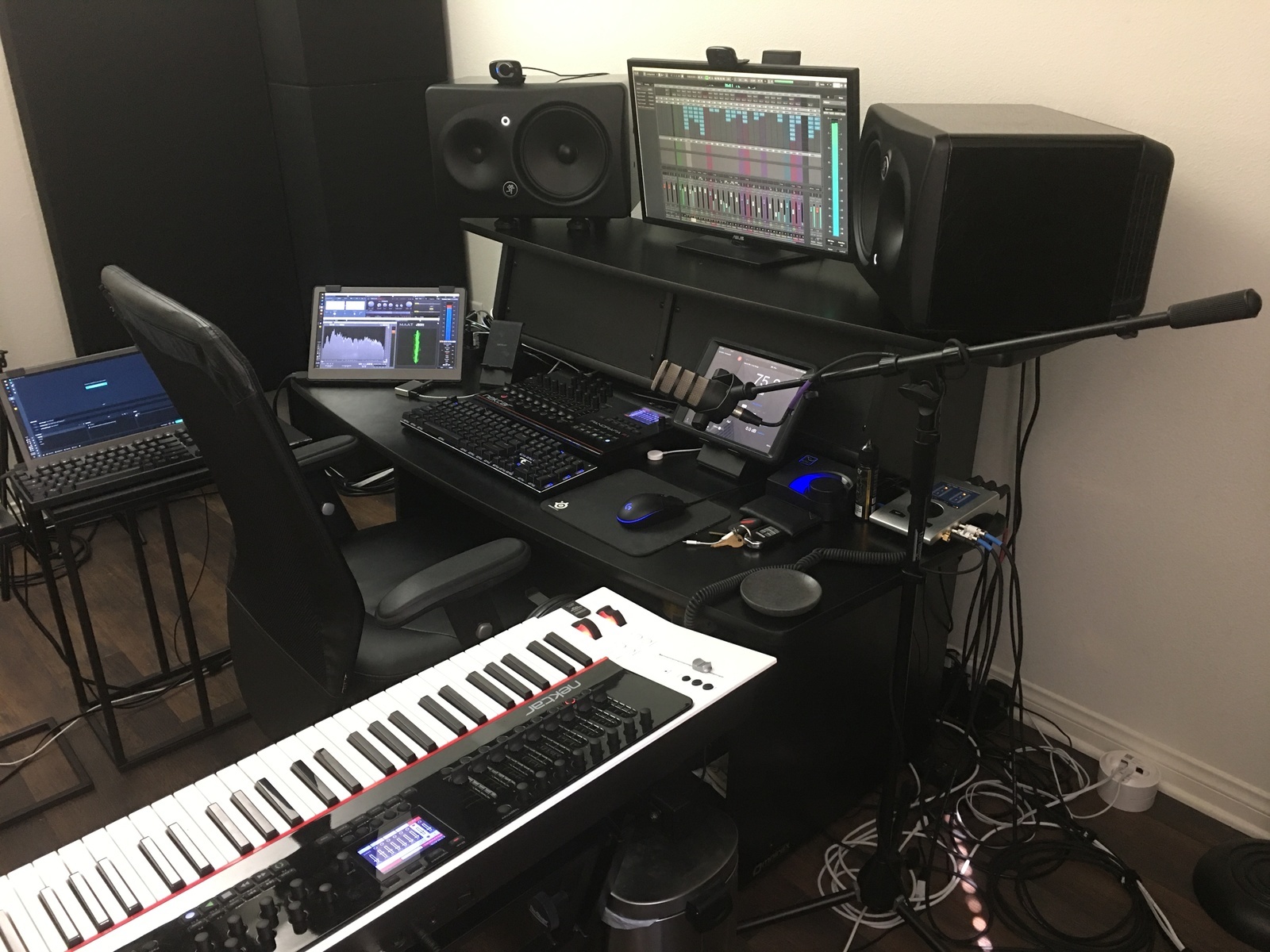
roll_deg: +1.1
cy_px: 476
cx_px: 635
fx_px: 1064
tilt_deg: -24.2
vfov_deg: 48.2
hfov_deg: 61.7
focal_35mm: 29
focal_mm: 4.15
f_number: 2.2
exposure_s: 1/4
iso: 50
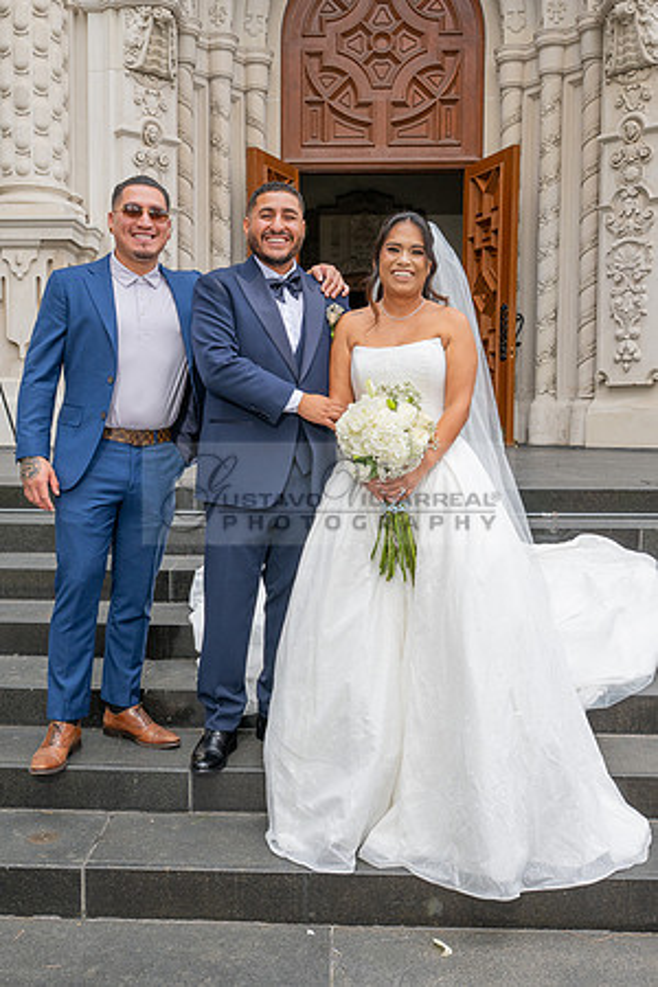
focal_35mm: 38
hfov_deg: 34.8
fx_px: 1049
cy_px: 494
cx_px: 285
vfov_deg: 50.4
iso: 200
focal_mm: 25.5
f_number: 7.1
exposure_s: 1/200
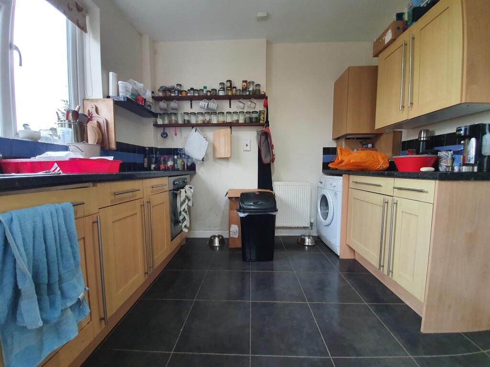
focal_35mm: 13
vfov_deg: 89.9
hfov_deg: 106.2
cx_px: 245
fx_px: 184
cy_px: 184
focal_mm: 1.8
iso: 320
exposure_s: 1/50
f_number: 2.2
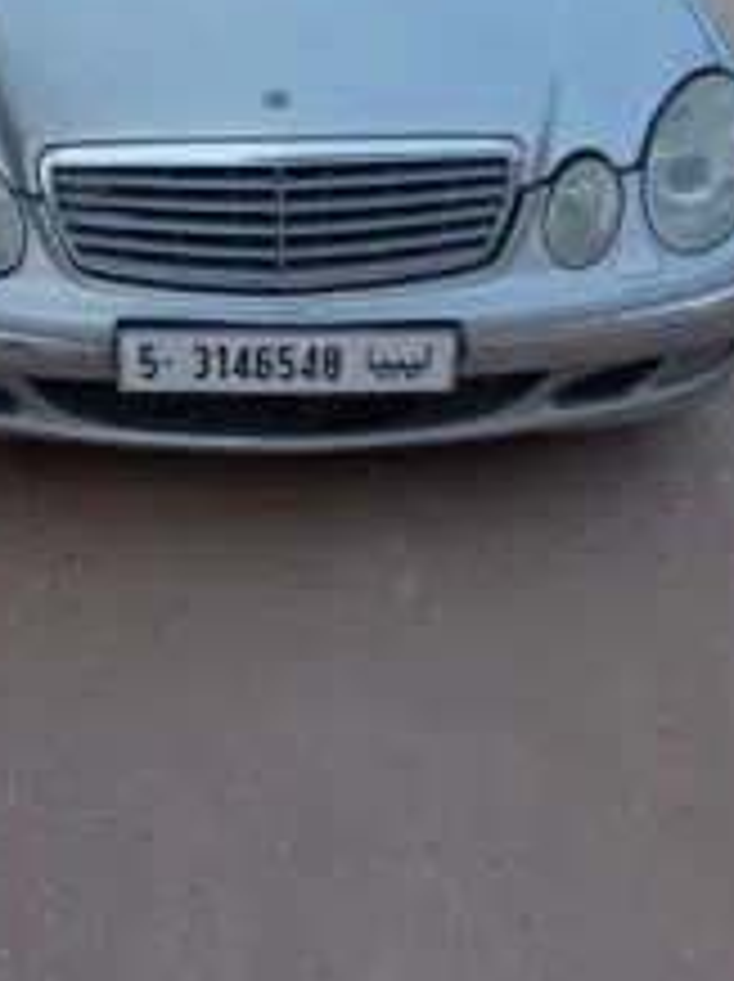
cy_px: 196
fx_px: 1303
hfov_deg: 30.9
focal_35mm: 46
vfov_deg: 39.6
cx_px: 180
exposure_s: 1/430
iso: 101
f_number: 1.8
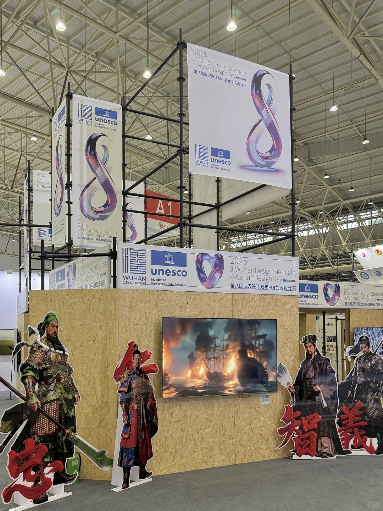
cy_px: 256
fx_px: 354
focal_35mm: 24
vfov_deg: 71.6
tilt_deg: +3.3
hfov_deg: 56.8
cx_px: 192
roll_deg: -0.7
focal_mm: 6.76
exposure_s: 1/100
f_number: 1.78
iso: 160
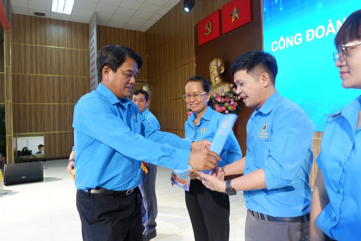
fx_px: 241
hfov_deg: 73.7
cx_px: 180
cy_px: 120
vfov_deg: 53.2
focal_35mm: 24
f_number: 3.5
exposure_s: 1/34
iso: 400
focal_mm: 16
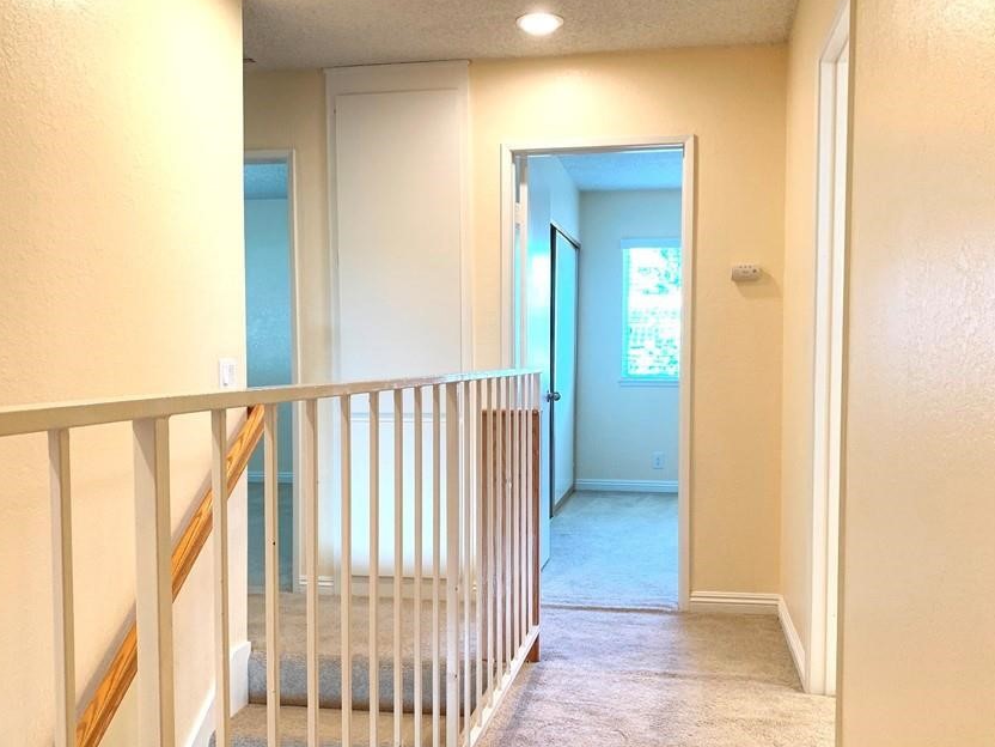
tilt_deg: -3.1
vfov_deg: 44.1
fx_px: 920
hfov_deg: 56.8
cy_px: 402
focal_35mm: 32
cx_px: 525
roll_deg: -0.1
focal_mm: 4.25
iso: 50
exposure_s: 1/60
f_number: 1.8
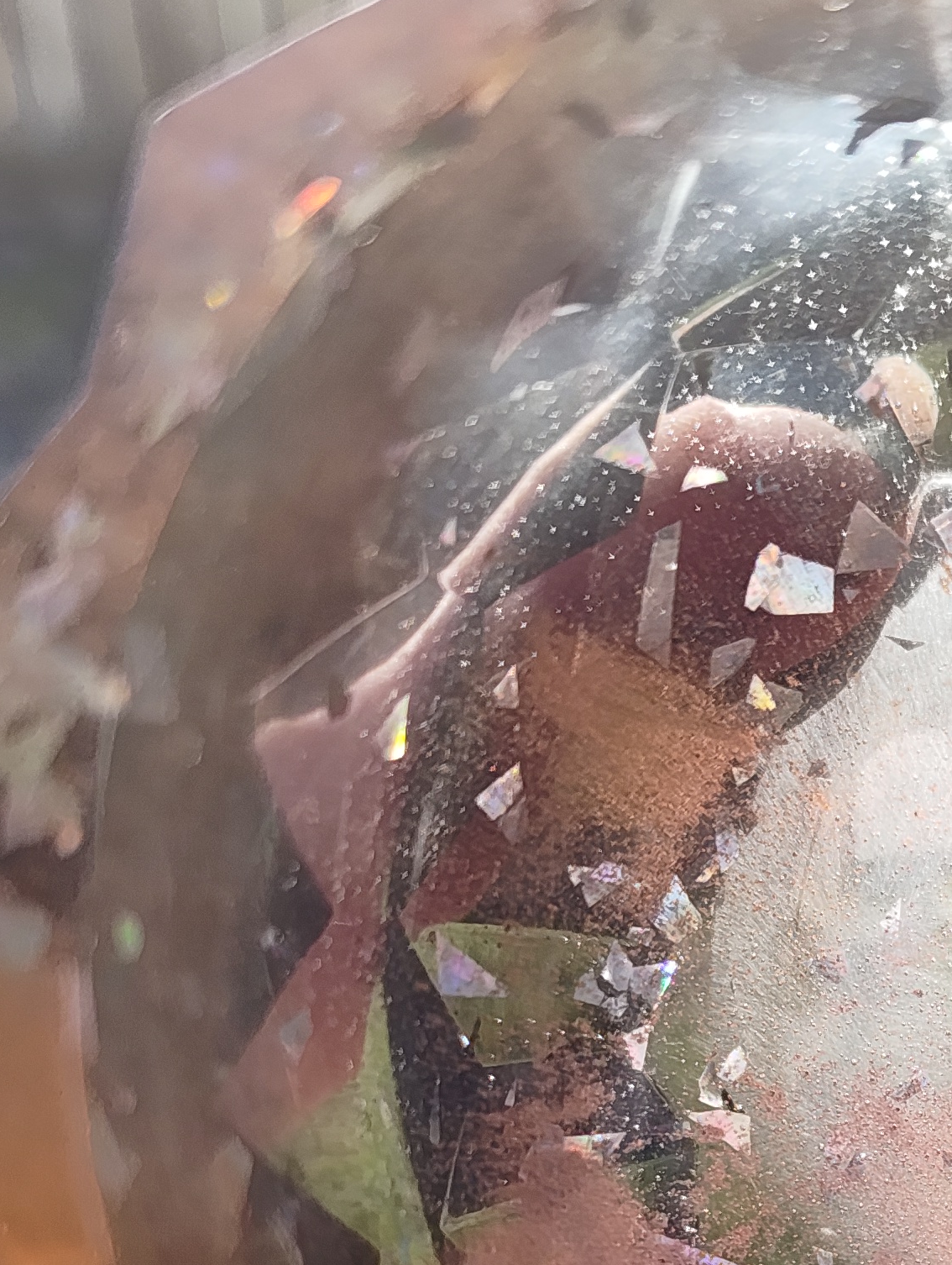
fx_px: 2377
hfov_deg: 20.8
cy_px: 1240
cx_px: 1212
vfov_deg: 28.1
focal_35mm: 65
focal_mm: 5.56
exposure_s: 1/211
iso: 50
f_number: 1.88
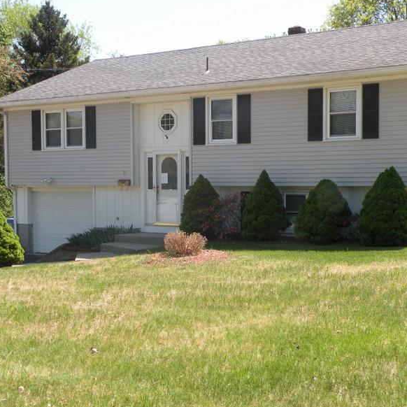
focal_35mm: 51
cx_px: 231
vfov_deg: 33.4
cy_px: 202
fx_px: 678
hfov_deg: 33.3
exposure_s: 1/147
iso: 64
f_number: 5
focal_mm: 7.4
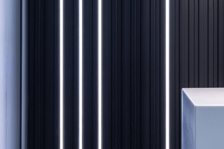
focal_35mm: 123
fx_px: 765
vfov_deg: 11.0
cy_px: 1
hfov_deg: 16.7
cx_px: 112
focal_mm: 82
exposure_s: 1/15
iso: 100
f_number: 8
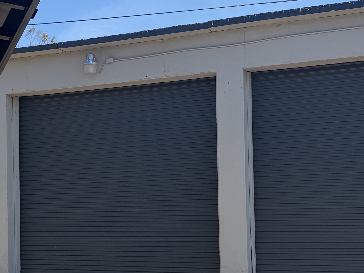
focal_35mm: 72
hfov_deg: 25.8
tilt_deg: +0.3
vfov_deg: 20.3
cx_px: 7
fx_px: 757
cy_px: 189
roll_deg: +1.3
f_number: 1.78
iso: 80
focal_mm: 6.76
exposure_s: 1/2611
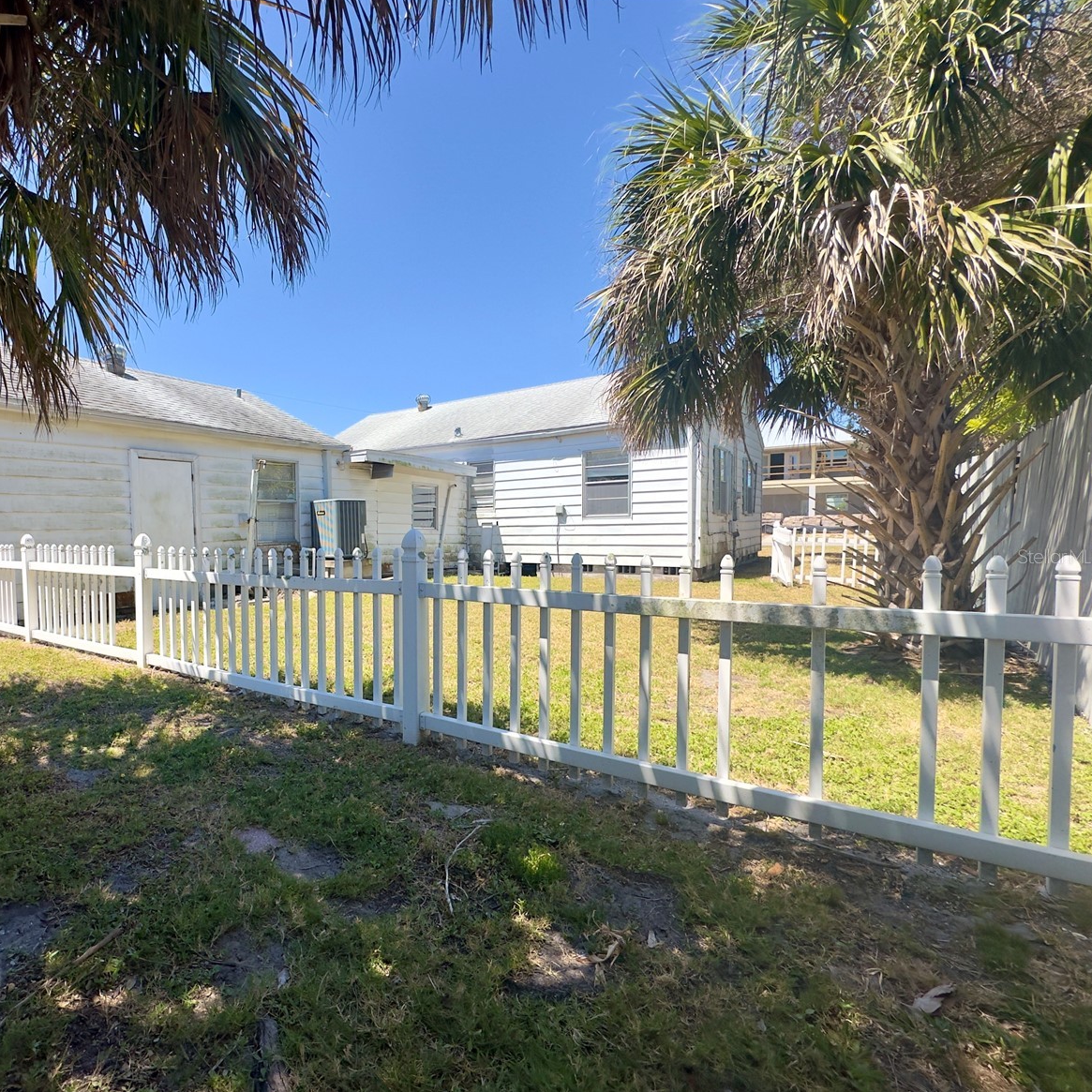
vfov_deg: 84.0
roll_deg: +0.4
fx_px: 607
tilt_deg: -2.7
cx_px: 356
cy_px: 556
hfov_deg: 80.9
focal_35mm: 17
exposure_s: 1/1667
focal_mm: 2.22
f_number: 2.2
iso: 40
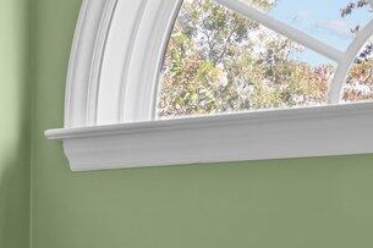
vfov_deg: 12.6
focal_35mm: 94
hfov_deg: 21.6
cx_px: 111
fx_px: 973
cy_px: 514
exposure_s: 1/2.5
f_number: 9
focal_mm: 14
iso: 400
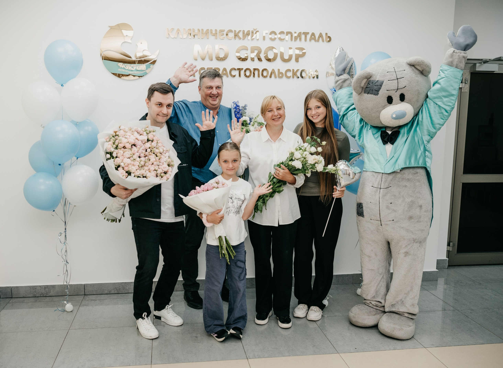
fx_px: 520
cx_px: 230
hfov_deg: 51.6
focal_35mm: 36
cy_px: 201
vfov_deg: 39.0
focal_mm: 31
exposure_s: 1/160
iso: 250
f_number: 4
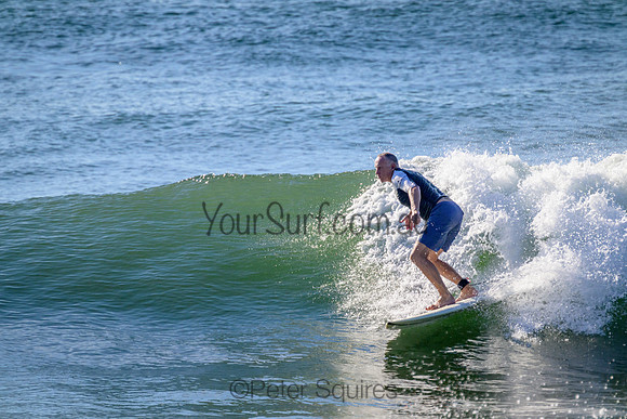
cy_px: 210
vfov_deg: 1.7
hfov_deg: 2.6
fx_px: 13936
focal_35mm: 800
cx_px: 314
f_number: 11
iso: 900
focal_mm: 800
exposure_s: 1/2000
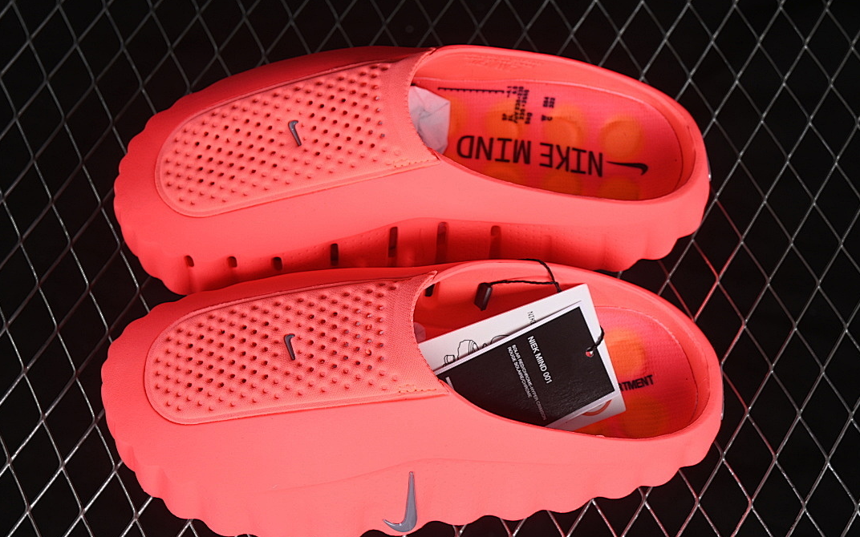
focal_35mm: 77
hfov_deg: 26.8
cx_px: 430
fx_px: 1805
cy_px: 285
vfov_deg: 16.9
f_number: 7.1
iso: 160
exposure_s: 1/80
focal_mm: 50
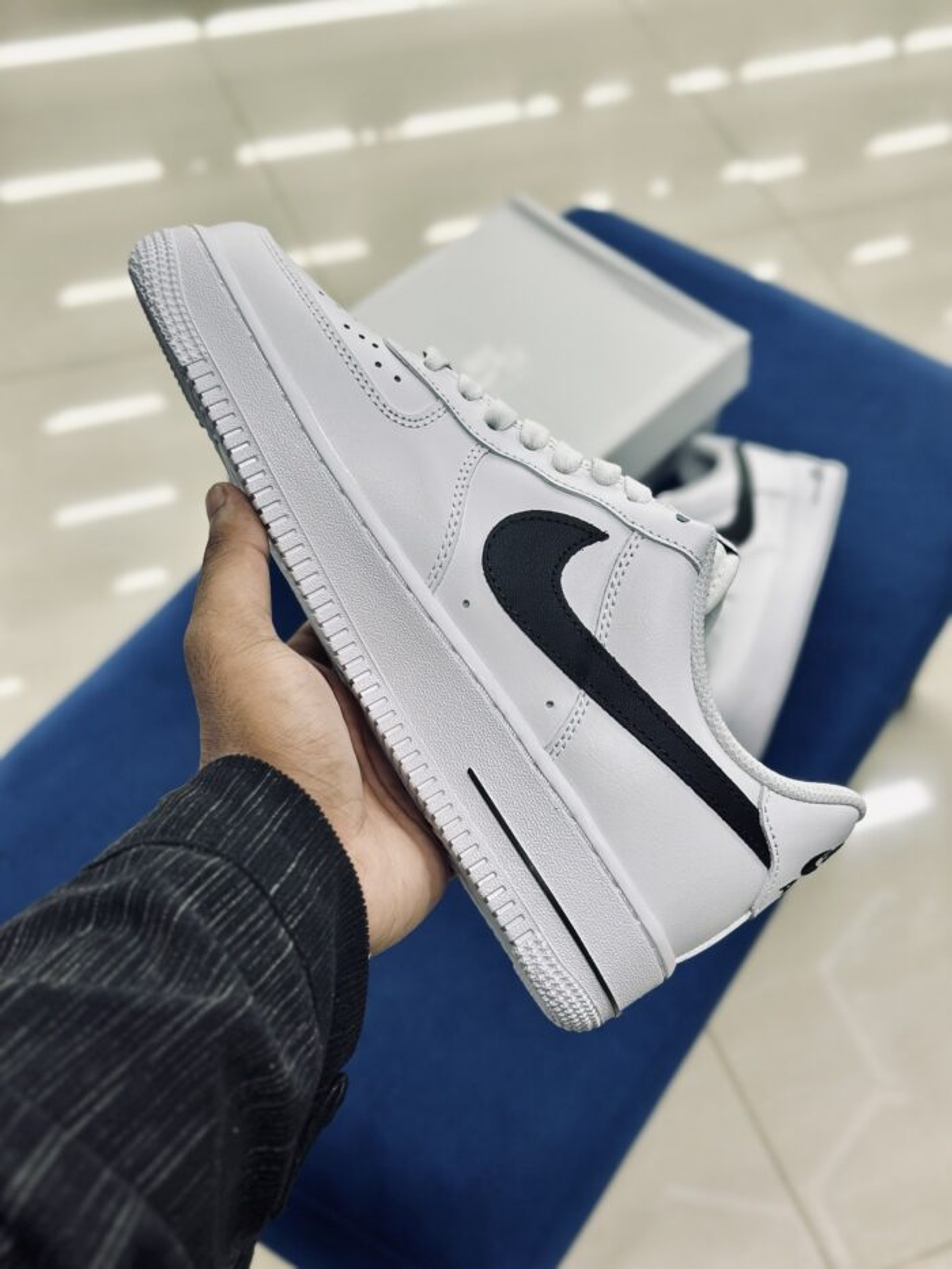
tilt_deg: -50.6
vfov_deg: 39.7
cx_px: 476
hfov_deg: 30.3
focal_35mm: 48
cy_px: 634
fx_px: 1760
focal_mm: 6.86
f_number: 1.78
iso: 64
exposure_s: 1/134
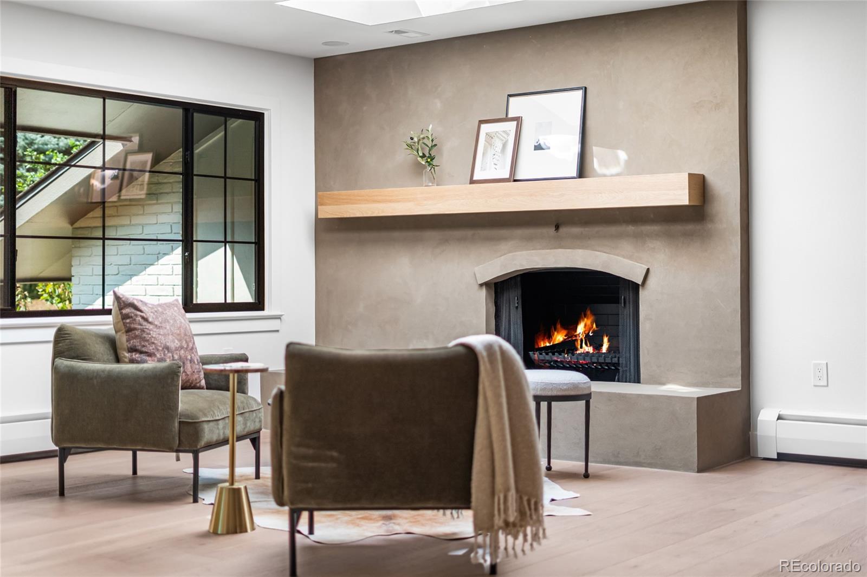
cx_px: 434
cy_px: 288
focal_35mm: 50
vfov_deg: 27.0
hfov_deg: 39.6
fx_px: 1204
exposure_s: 1/400
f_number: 1.8
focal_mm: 50
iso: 400
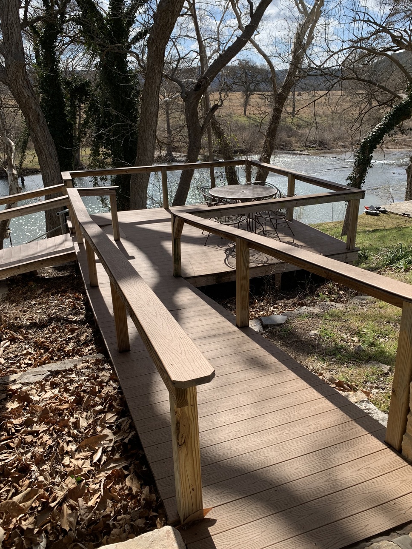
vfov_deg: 61.7
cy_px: 272
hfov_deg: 48.2
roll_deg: +1.3
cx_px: 220
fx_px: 460
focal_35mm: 29
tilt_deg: -20.9
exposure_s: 1/1560
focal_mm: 4.25
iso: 25
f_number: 1.8
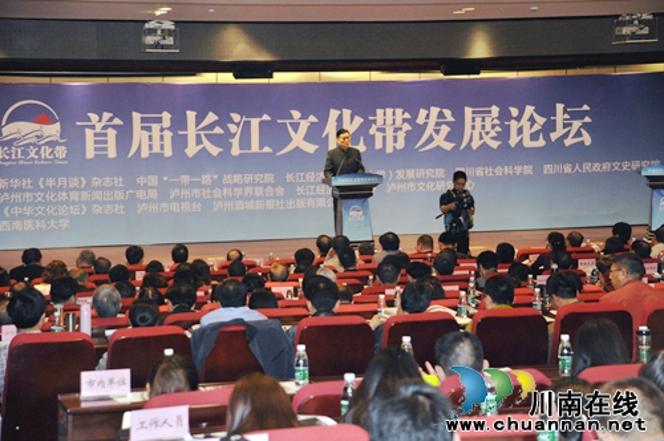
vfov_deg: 14.0
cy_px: 220
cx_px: 332
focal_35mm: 98
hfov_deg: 20.9
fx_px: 1796
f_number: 5.3
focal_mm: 65
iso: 400
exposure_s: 1/40
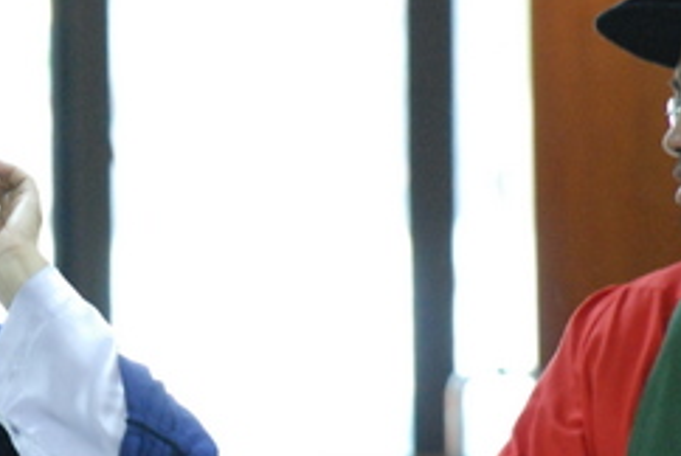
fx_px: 15057
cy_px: 207
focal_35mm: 795
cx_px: -155
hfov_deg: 2.6
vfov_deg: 1.7
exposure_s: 1/40
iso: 1600
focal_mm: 200
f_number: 4.5
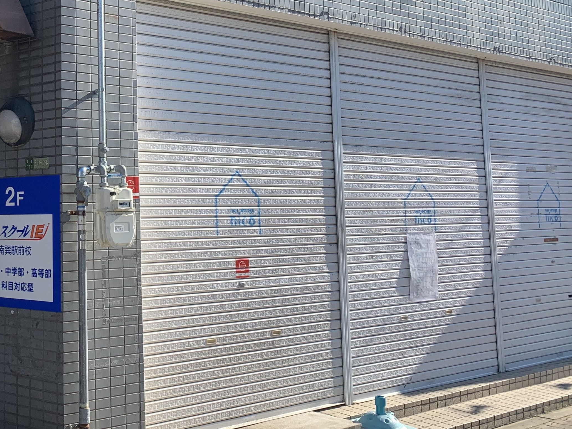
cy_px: 124
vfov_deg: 28.3
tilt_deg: +6.1
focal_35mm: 51
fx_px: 843
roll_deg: +0.5
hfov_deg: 35.5
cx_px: 70
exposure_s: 1/954
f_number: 1.8
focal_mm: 4.25
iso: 25
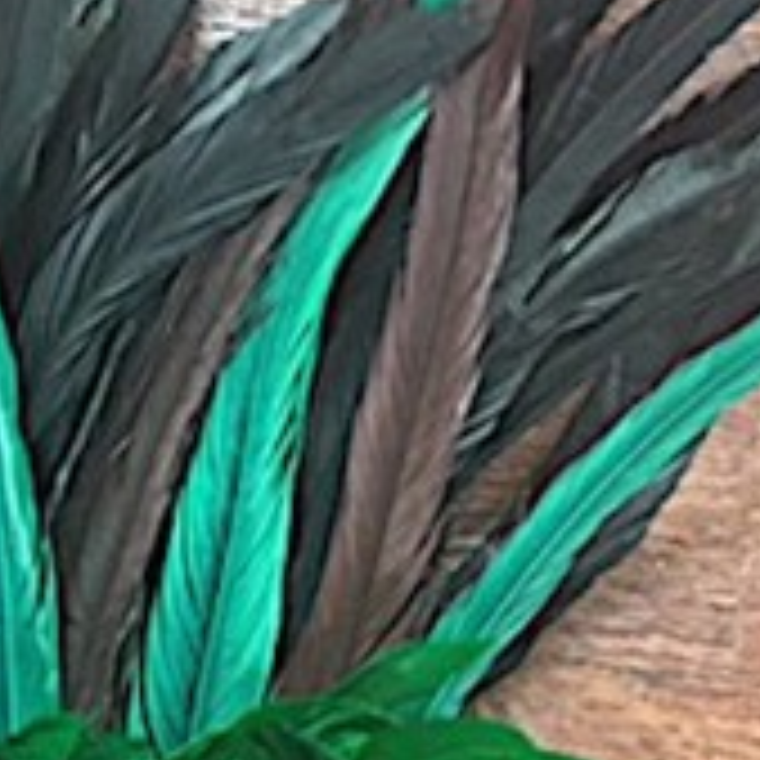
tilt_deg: -80.9
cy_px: 818
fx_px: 2260
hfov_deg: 18.5
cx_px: -22
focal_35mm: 91
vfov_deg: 18.4
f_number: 2.2
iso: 200
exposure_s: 1/24
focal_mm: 4.15
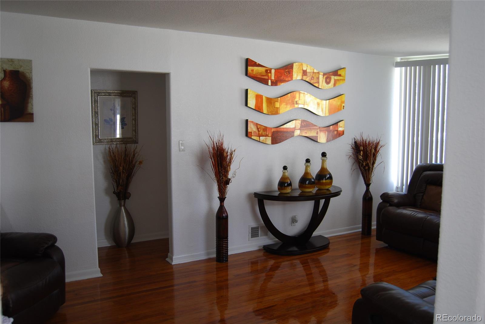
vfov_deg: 43.7
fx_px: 405
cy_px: 162
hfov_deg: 61.9
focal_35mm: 30
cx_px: 242
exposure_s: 1/50
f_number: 3.8
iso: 200
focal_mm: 20
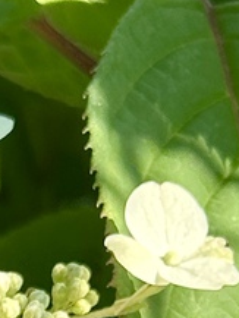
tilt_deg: -48.9
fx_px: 2842
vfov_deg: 6.2
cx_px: -233
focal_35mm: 309
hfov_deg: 4.7
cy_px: 648
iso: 64
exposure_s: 1/927
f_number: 1.78
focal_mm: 6.86
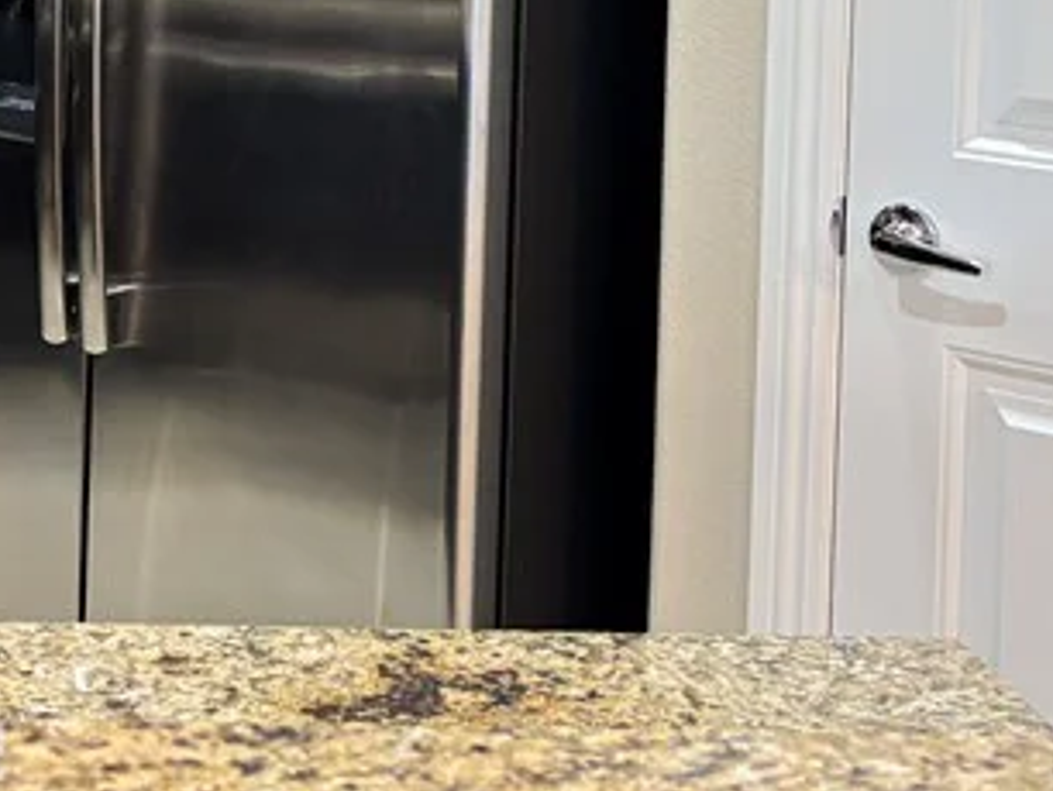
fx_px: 2649
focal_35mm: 87
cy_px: -224
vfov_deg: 16.1
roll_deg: -1.2
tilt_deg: -2.3
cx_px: 34
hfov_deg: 21.8
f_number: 1.6
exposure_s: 1/60
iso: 400
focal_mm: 5.96
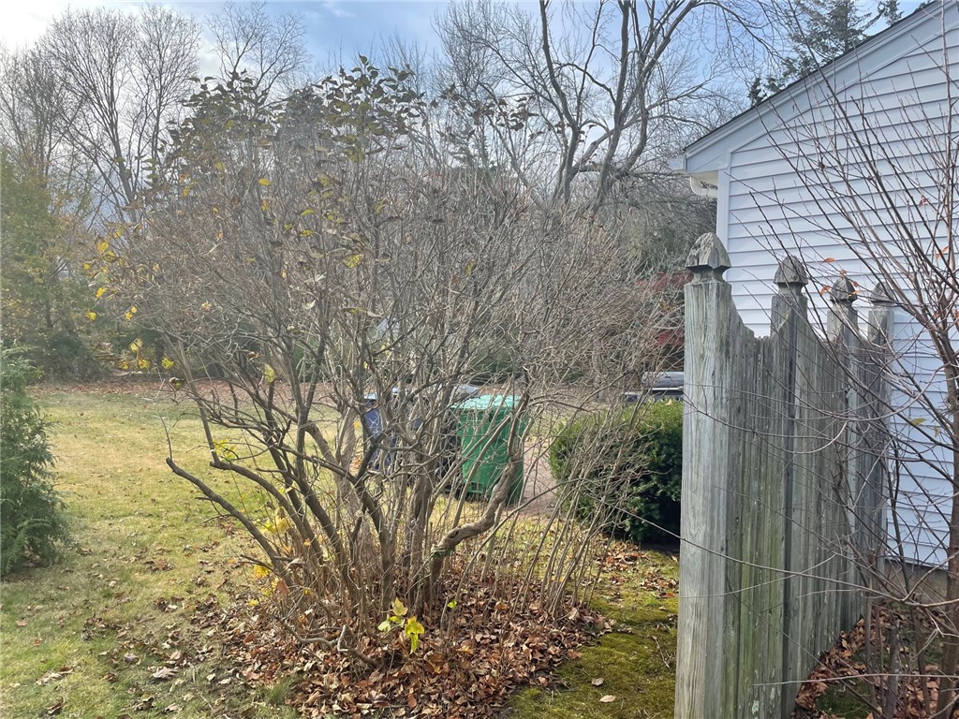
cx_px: 480
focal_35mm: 26
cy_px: 360
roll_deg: -1.2
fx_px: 720
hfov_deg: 67.3
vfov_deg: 53.1
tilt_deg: -2.0
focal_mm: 4.2
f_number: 1.6
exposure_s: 1/1024
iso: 32
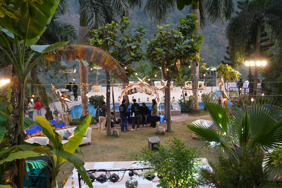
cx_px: 141
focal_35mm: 40
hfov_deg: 48.5
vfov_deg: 33.4
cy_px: 94
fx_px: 313
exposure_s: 1/50
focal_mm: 40
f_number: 4.5
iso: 800
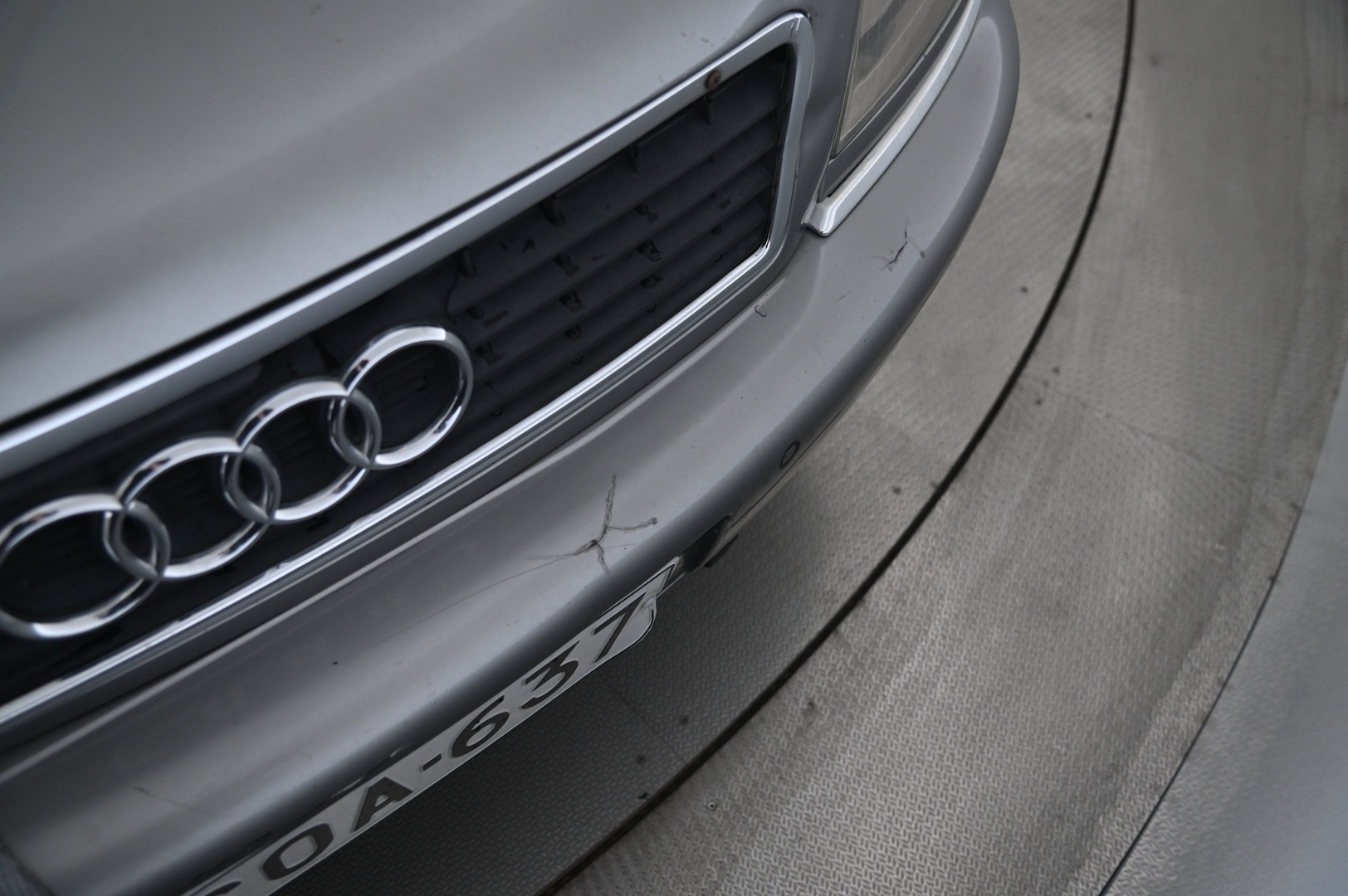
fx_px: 1272
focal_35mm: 34
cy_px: 448
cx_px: 674
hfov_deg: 55.8
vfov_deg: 38.8
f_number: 4
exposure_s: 1/100
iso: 2000
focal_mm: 34
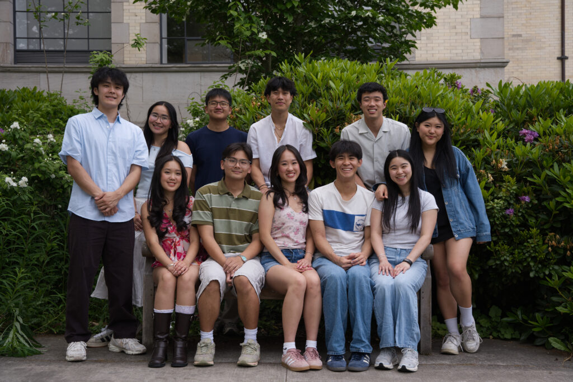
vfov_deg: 29.2
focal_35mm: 46
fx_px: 734
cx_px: 286
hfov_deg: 42.7
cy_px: 191
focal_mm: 46.1
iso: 250
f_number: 6.3
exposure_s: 1/200
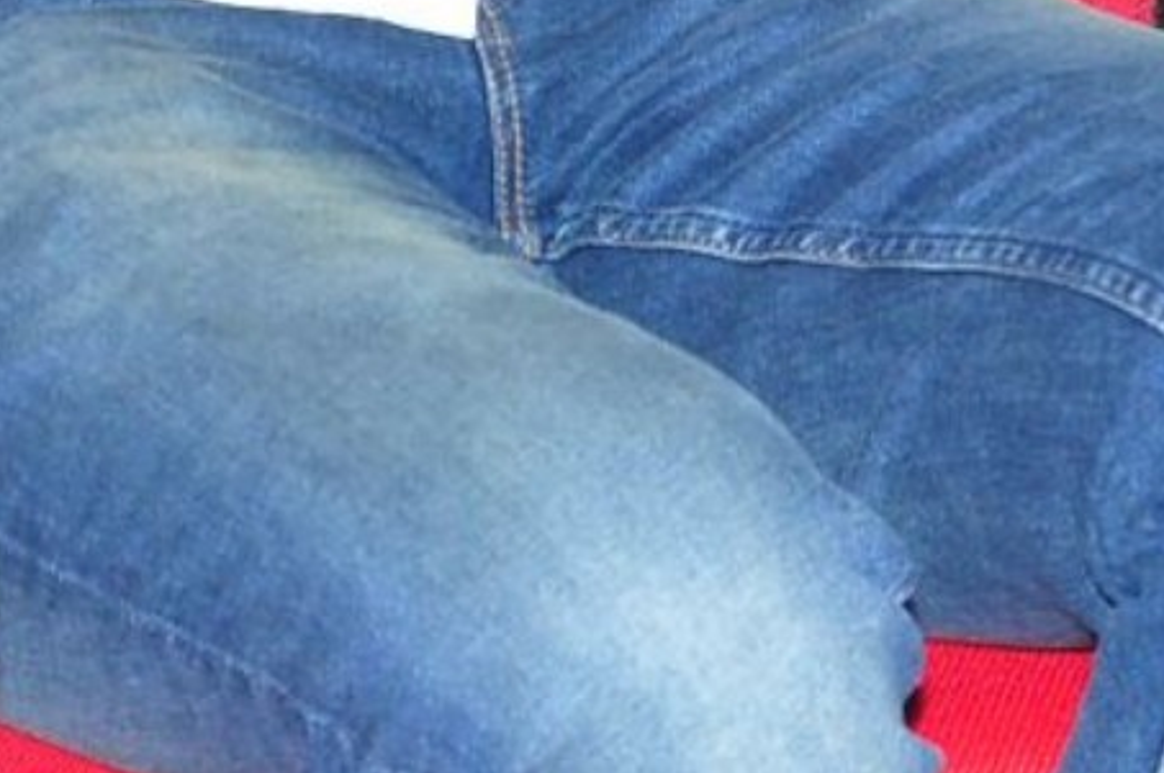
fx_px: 11595
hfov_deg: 5.7
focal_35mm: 359
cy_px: -1115
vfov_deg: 3.8
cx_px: -21
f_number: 7.1
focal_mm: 48
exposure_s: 1/125
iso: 500
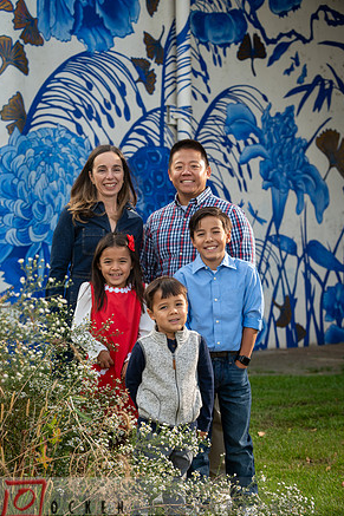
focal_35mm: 72
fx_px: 1033
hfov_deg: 18.9
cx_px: 172
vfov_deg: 28.1
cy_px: 257
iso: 400
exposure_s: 1/200
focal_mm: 70
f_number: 4.5
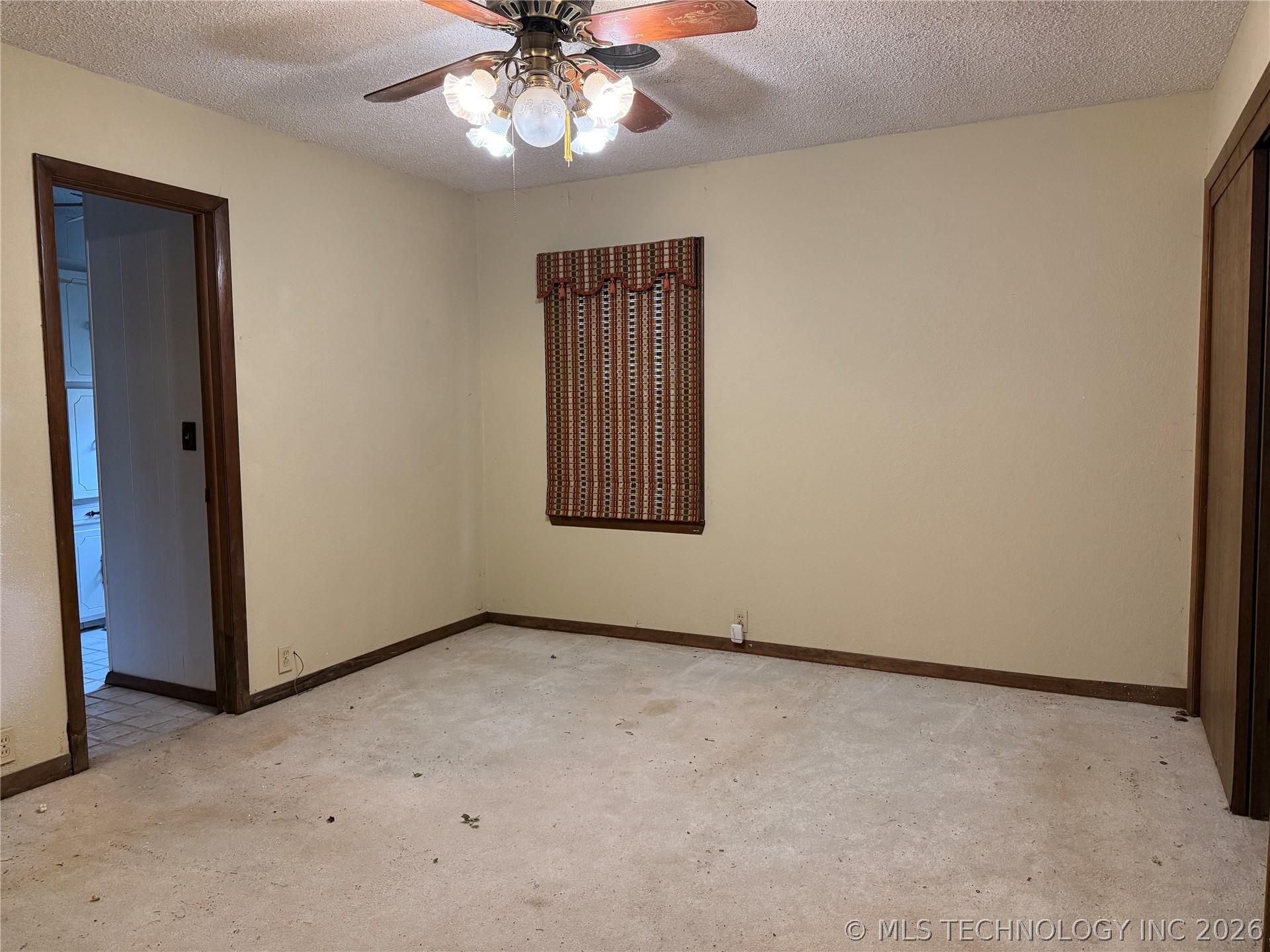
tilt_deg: -4.7
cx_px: 635
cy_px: 476
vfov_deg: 56.8
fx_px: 881
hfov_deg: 71.6
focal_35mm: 24
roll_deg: +0.5
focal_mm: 6.76
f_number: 1.78
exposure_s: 1/120
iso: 400
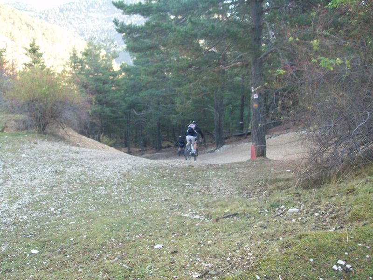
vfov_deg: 41.8
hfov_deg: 54.0
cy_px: 140
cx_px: 186
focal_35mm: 34
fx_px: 366
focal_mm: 5.7
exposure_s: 1/60
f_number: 2.8
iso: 99
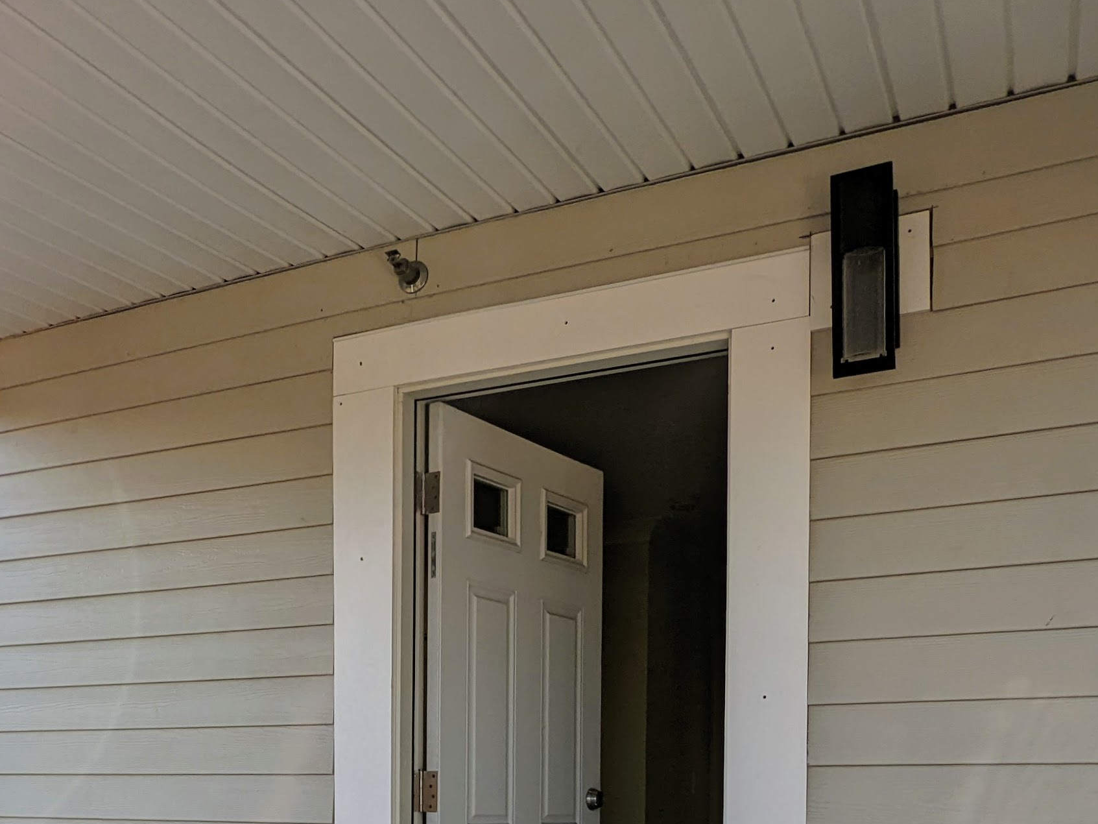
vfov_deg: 34.7
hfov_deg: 48.5
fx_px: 1205
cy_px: 797
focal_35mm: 38
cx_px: 417
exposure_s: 1/952
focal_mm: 2.22
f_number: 2.2
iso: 20
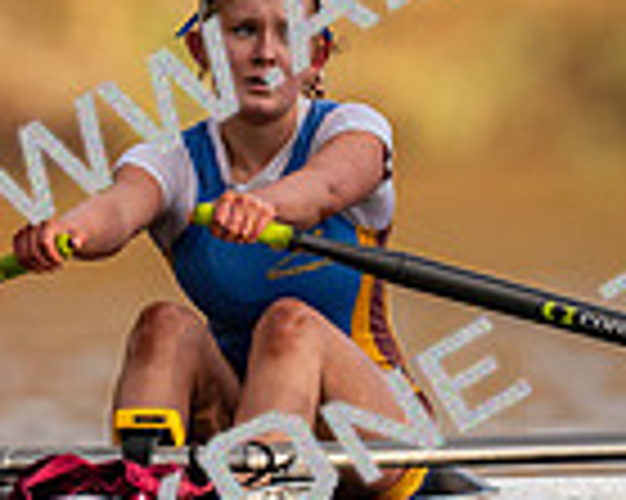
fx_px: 43471
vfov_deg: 0.7
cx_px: 396
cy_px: 304
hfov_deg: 0.8
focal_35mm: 2348
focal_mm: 600
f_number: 4
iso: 400
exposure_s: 1/2500
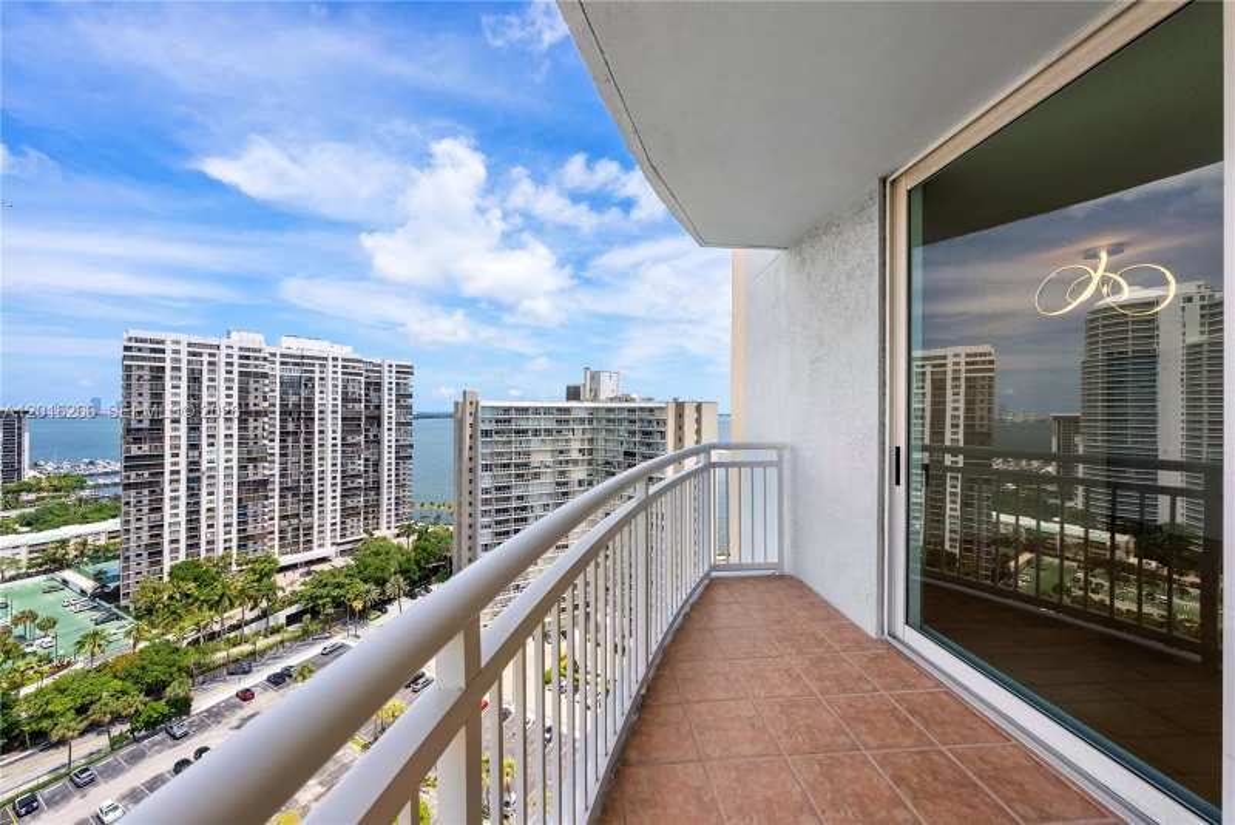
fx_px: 412
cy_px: 412
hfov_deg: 112.6
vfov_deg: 90.1
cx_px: 618
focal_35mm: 12
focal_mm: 12
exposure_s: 1/60
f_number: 8
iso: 100
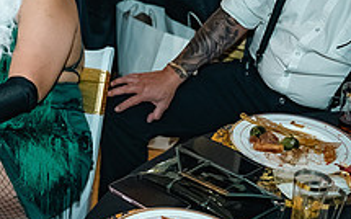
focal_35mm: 77
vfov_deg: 16.9
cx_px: 2
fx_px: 736
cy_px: 127
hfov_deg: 25.5
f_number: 2.8
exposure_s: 1/125
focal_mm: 28
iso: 1250
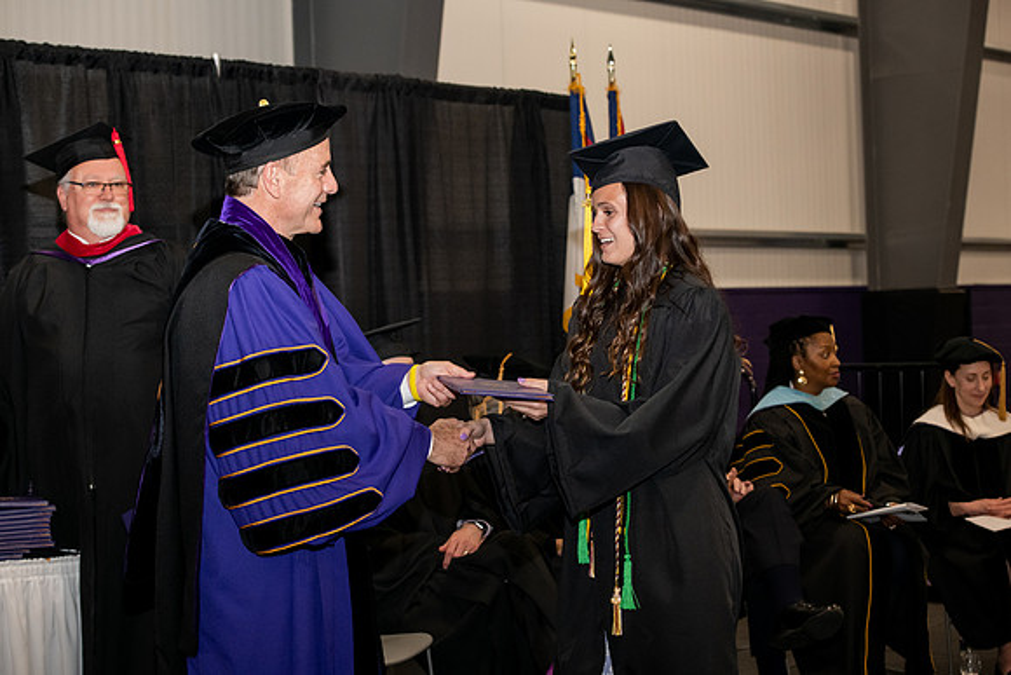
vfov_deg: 19.5
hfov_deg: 28.8
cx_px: 506
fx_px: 1966
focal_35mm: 70
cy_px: 338
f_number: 5.6
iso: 2000
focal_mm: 70
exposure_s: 1/200
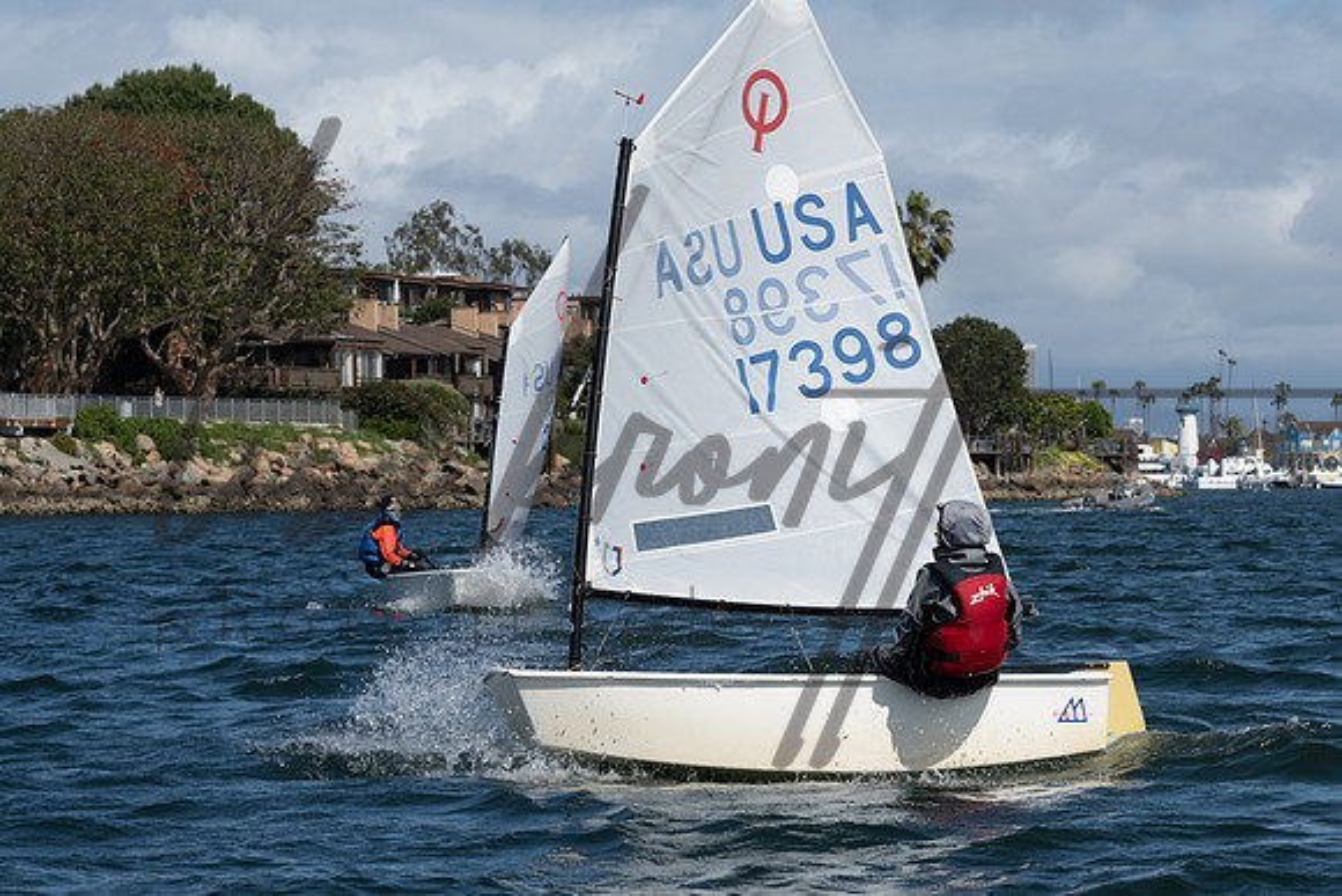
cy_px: 581
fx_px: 5065
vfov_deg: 10.1
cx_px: 826
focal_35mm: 136
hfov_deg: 15.1
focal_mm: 100
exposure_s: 1/640
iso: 320
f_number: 13
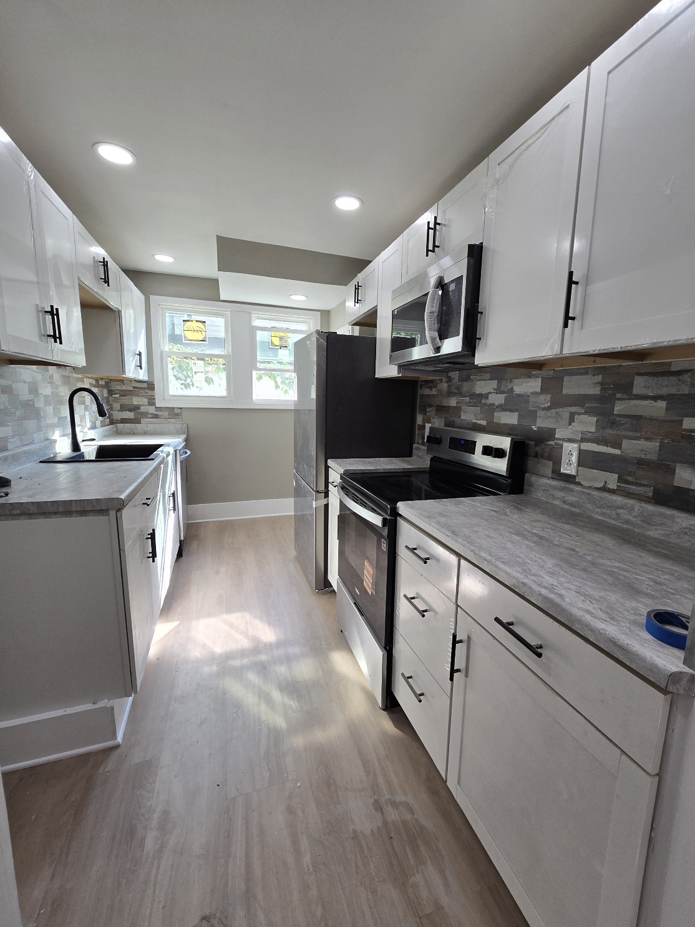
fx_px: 375
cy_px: 465
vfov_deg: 102.1
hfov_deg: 85.5
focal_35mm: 14
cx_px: 370
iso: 64
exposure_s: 1/120
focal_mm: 2.2
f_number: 2.2
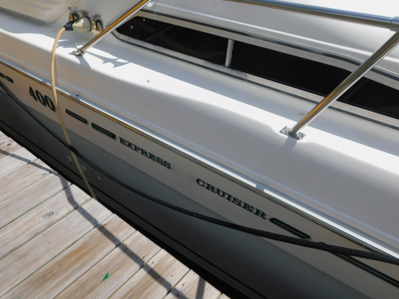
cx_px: 200
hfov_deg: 60.0
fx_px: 346
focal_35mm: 30
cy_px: 150
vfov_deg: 46.8
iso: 125
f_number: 6.4
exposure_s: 1/640
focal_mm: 5.3
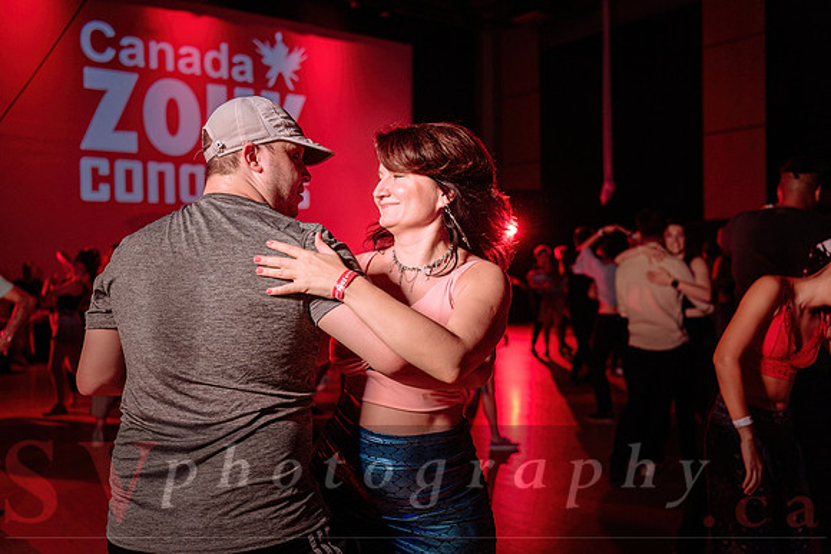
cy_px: 277
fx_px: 794
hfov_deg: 55.2
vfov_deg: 38.5
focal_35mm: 34
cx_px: 416
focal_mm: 34
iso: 1600
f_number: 3.2
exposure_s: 1/250
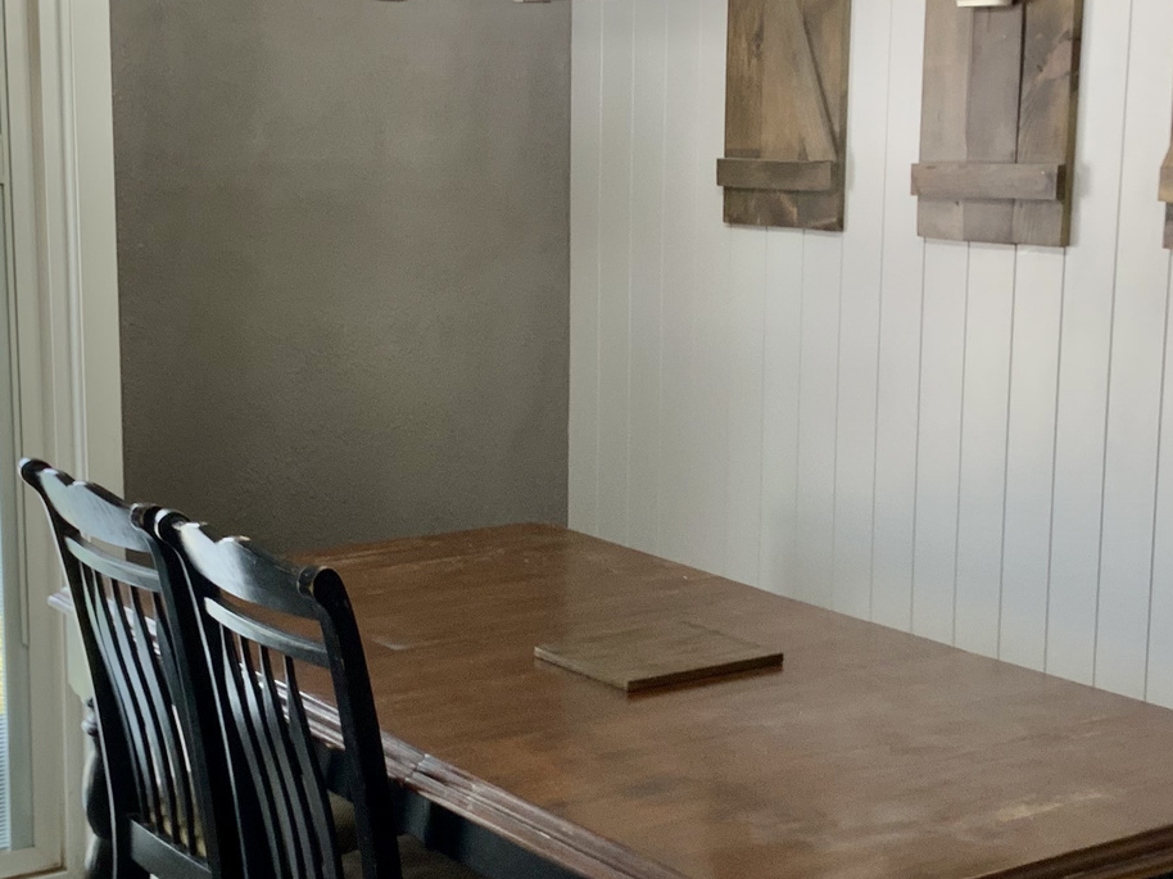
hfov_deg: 29.8
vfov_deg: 22.6
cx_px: 585
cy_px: 477
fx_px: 2202
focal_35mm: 65
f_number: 1.8
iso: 50
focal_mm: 3
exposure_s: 1/120
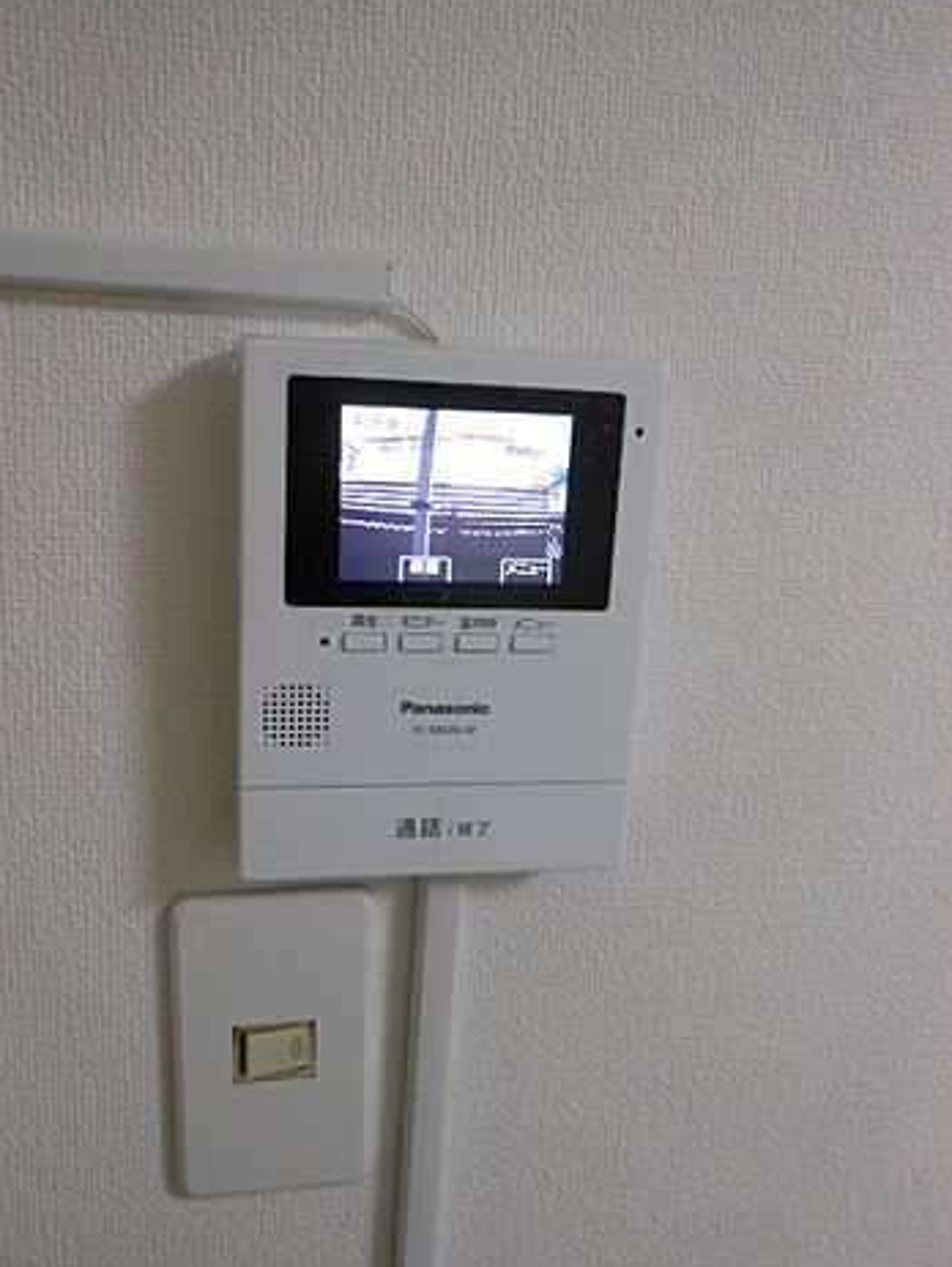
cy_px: 621
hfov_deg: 48.3
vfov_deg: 61.6
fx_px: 1062
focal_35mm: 29
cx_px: 462
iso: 400
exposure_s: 1/40
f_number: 3.7
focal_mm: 5
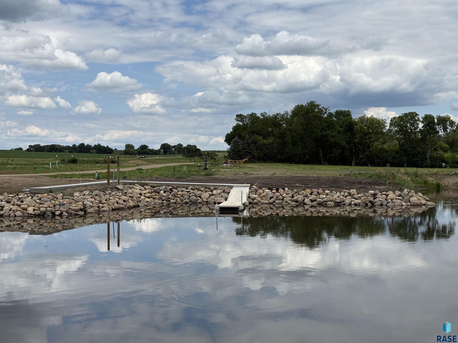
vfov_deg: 30.3
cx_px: 229
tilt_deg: -0.8
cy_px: 172
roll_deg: -0.1
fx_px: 635
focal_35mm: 48
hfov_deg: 39.7
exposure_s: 1/7874
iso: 64
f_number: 1.78
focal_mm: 6.76
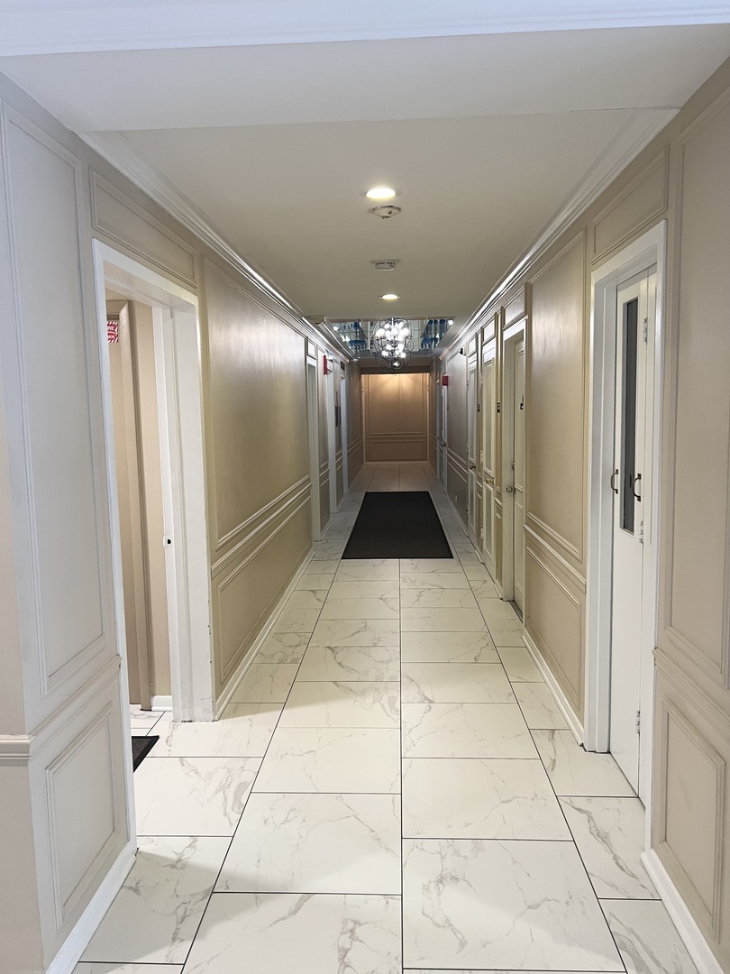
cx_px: 365
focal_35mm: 26
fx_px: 731
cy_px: 487
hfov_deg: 53.1
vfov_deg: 67.3
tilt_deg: -4.9
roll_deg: +0.7
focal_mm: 5.7
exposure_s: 1/60
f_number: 1.5
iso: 125
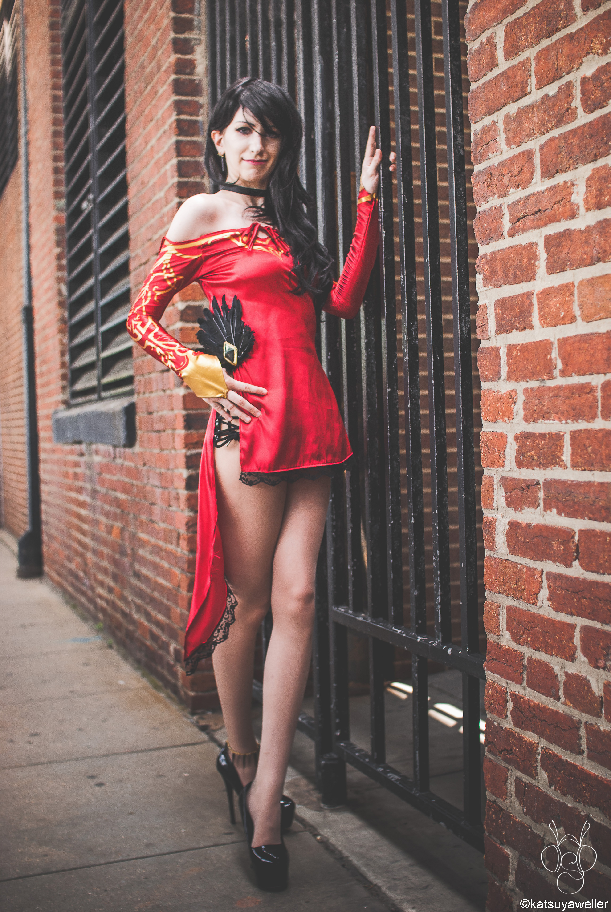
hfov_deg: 30.0
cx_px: 306
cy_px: 456
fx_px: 1142
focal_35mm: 45
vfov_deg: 43.6
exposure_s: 1/320
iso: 200
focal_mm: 30
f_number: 2.5
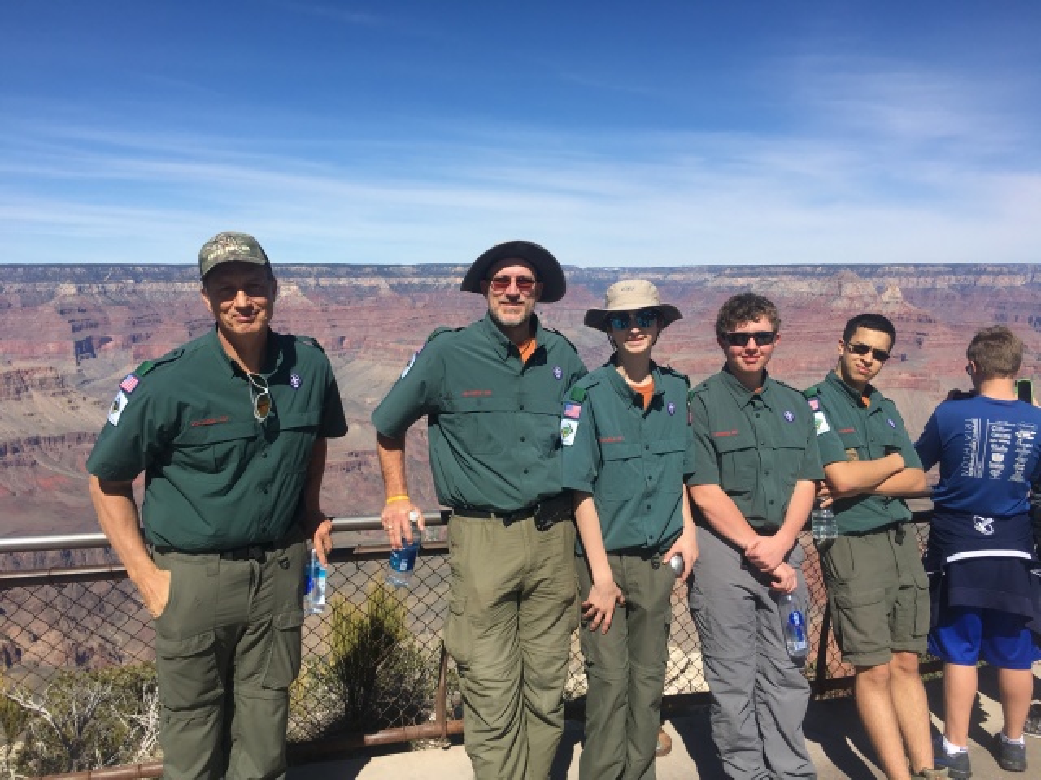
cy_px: 390
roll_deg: +0.4
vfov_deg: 48.2
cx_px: 520
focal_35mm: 29
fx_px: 872
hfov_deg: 61.7
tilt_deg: -7.0
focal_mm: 4.15
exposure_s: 1/2024
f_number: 2.2
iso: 25
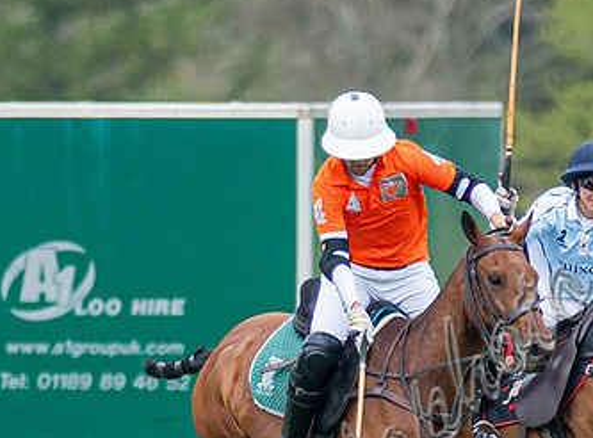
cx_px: 348
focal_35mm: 1942
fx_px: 33089
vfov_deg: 0.8
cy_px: 526
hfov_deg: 1.0
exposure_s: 1/2000
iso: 320
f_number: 2.8
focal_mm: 300
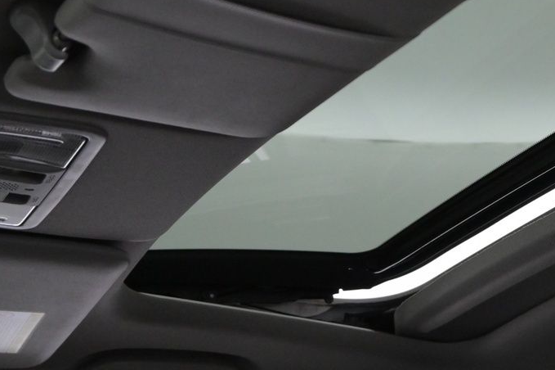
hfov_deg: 26.3
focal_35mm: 75
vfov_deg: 18.1
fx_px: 1159
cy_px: 144
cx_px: 463
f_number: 4.5
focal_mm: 21
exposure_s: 1/80
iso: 2500
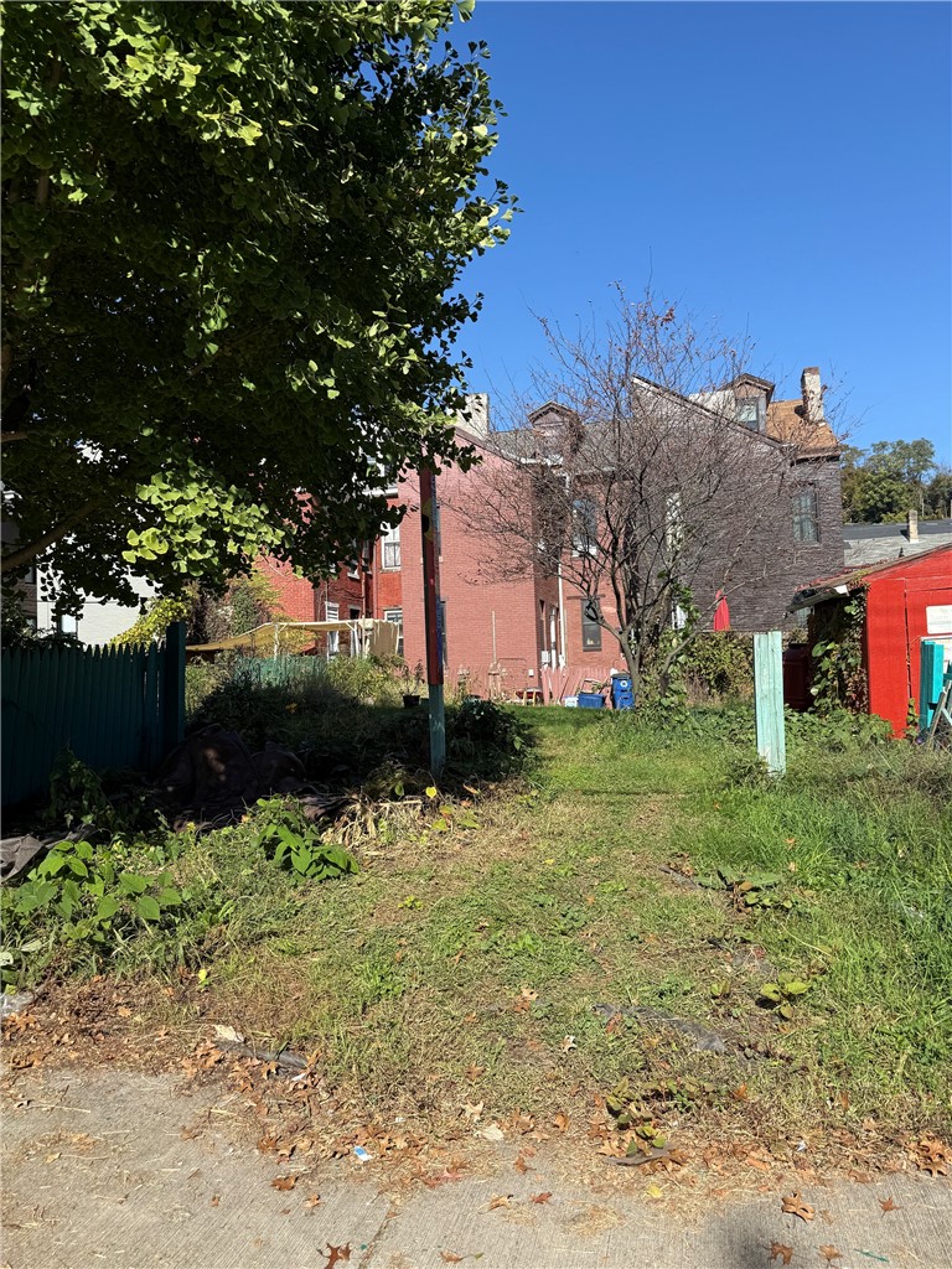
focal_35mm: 24
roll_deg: +2.1
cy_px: 634
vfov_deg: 71.6
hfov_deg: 56.8
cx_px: 476
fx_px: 880
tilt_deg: +4.1
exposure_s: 1/3425
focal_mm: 6.76
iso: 80
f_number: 1.78
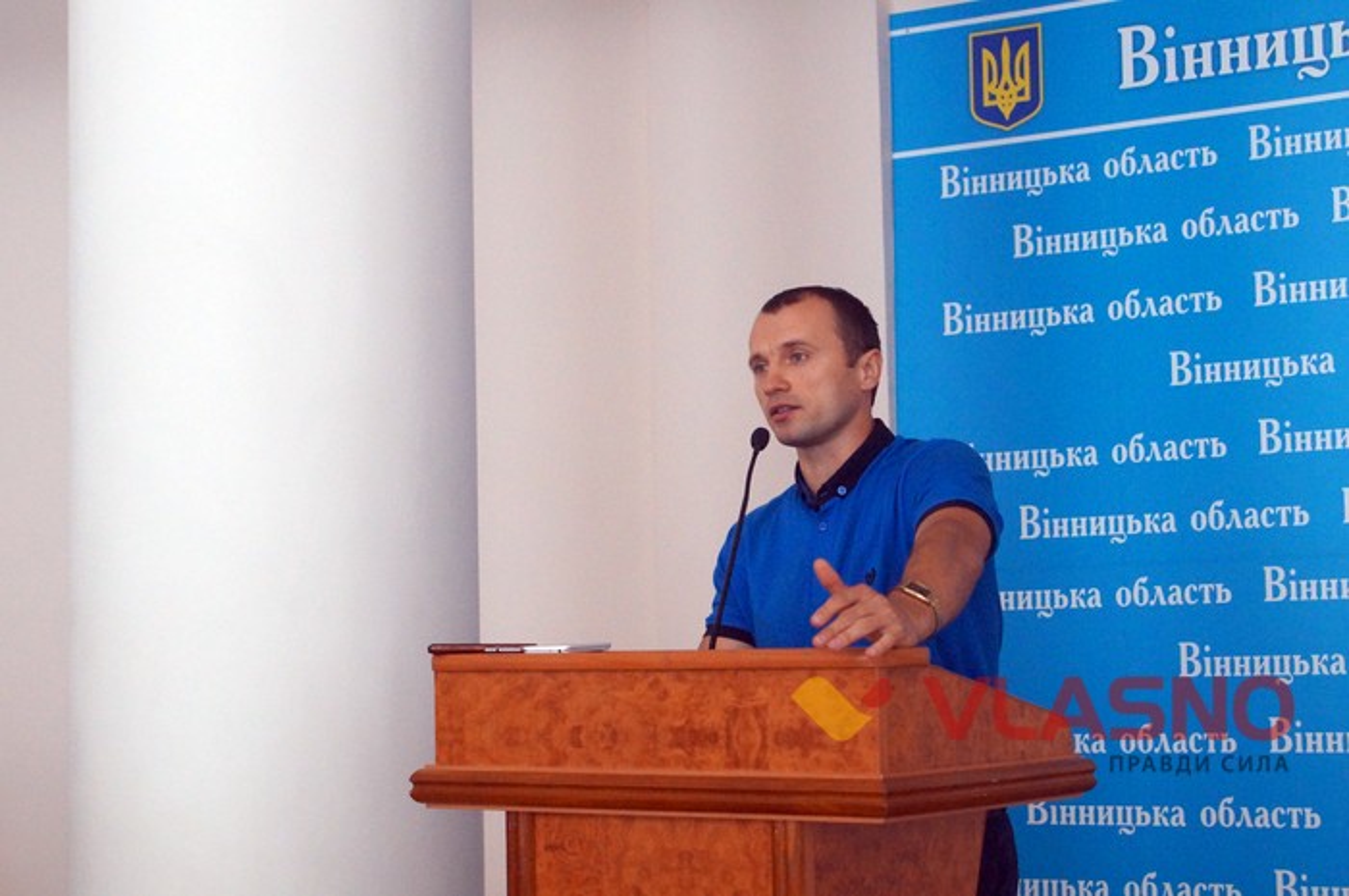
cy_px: 448
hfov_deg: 29.9
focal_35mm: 68
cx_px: 674
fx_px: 2526
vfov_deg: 20.1
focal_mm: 45
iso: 3200
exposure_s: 1/80
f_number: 5.6
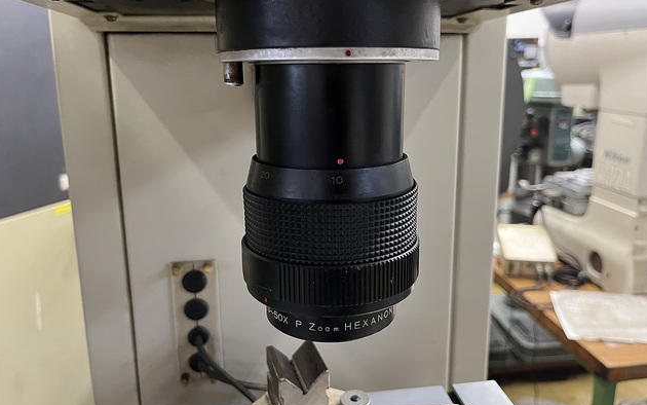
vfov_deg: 44.5
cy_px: 180
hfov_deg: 66.5
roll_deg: +0.9
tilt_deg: -12.3
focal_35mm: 28
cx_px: 325
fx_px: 494
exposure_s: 1/50
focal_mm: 5.1
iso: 500
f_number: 1.6
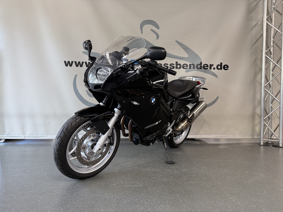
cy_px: 106
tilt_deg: -0.3
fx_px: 196
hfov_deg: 71.6
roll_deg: -0.7
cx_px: 142
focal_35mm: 24
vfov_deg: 56.8
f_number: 1.78
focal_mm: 6.76
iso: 100
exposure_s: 1/100
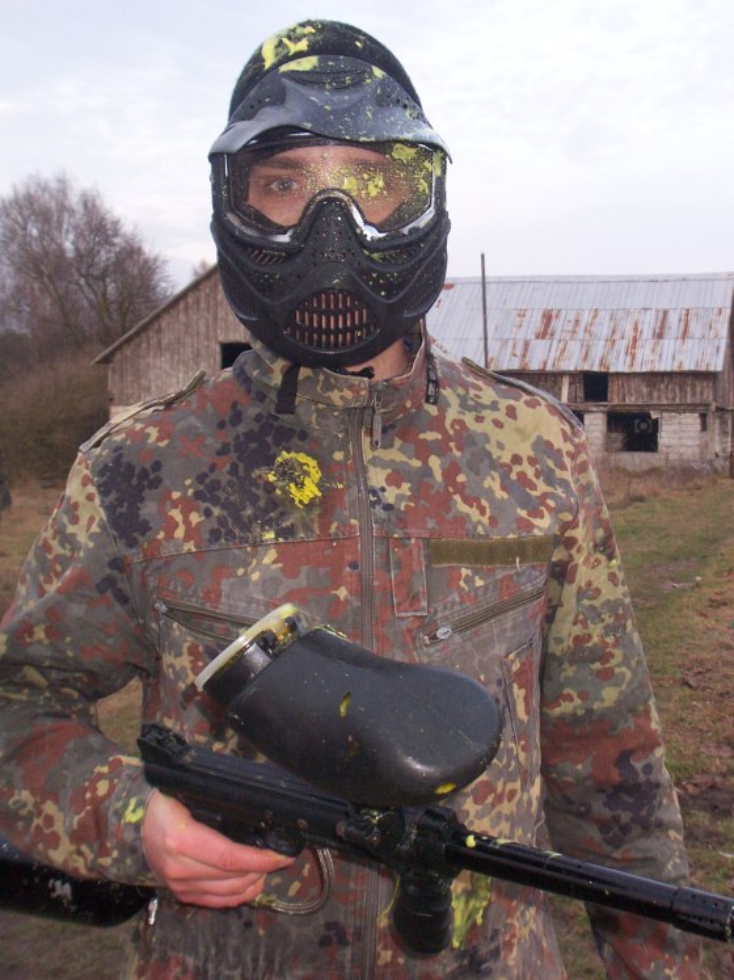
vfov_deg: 38.9
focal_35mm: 49
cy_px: 490
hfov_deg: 29.7
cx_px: 367
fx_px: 1386
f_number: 4
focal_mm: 8
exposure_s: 1/80
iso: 200
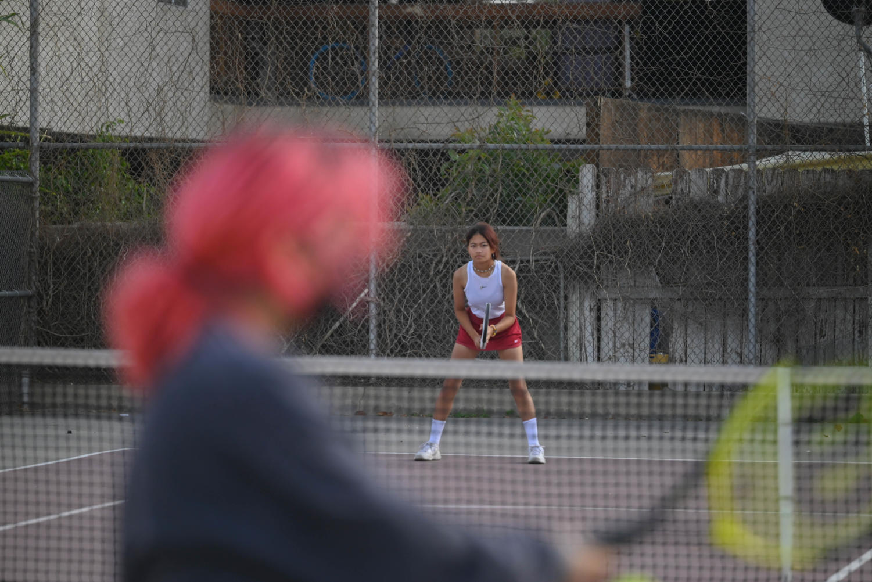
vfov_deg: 6.9
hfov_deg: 10.3
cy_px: 291
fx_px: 4846
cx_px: 436
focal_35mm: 200
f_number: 2.8
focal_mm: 200
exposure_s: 1/4000
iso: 640
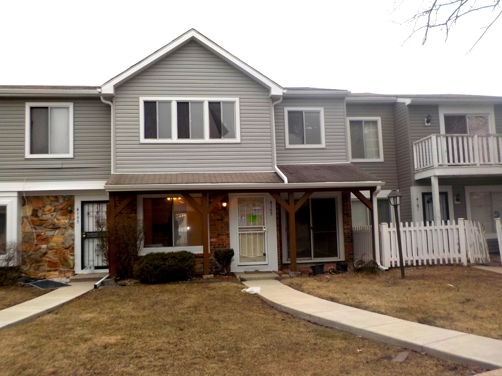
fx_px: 435
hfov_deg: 60.0
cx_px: 251
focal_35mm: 30
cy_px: 188
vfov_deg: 46.8
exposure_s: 1/160
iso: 125
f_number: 3.3
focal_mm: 4.1
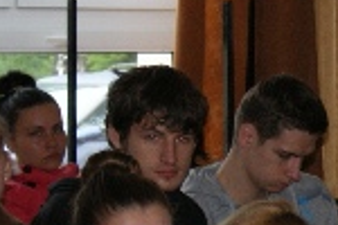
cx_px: 539
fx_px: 3004
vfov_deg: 4.3
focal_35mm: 320
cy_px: 231
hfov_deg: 6.3
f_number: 5.6
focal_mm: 50
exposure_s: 1/80
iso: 400
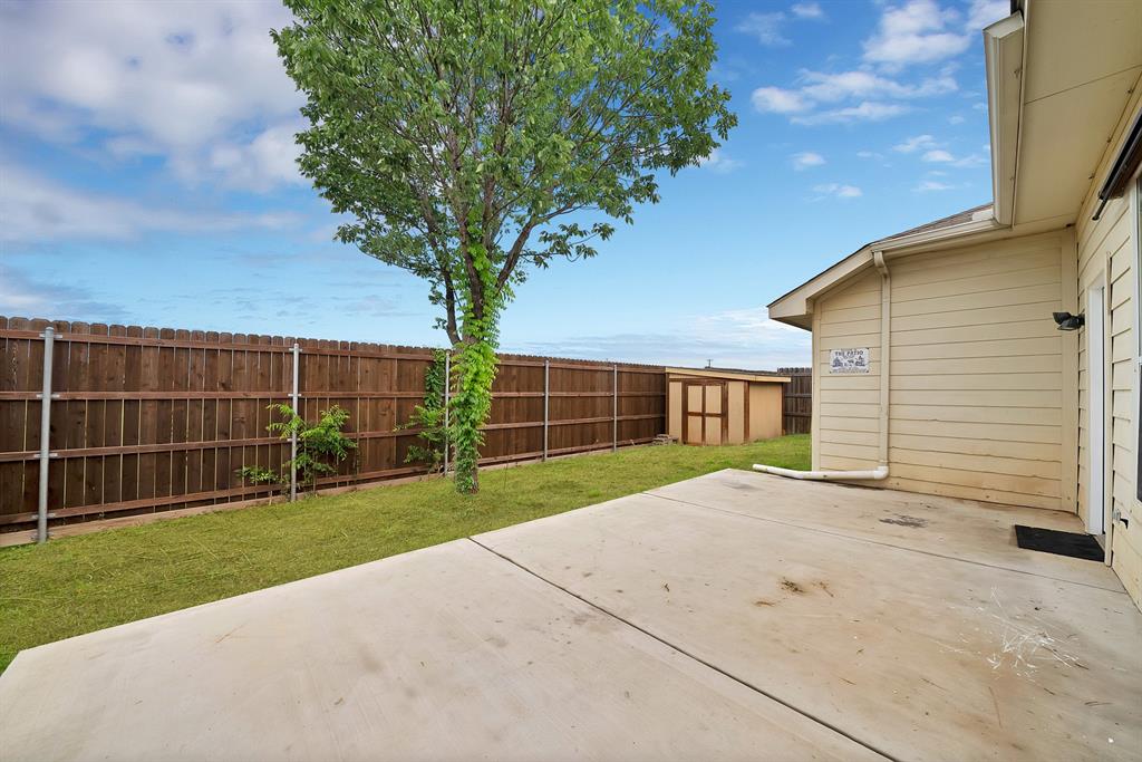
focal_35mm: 12
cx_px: 571
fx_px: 381
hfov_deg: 112.6
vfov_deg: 90.0
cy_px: 381
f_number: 9
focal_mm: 12
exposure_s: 1/640
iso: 640
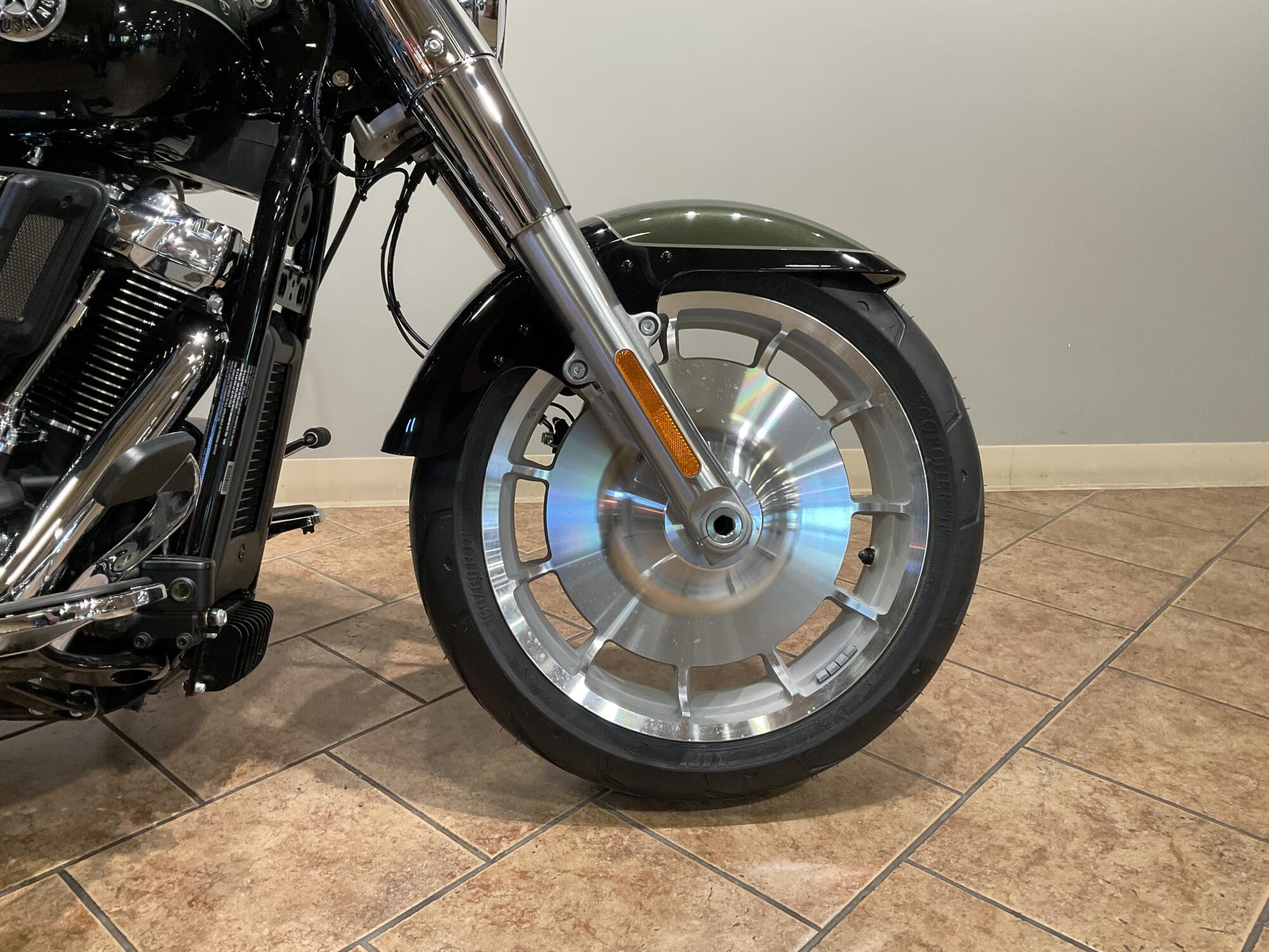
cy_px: 476
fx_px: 1063
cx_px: 634
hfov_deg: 61.7
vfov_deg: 48.2
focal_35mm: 29
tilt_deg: -17.7
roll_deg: -1.8
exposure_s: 1/60
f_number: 1.8
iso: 100
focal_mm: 3
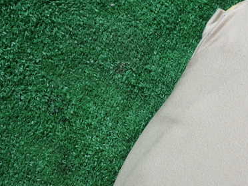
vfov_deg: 20.7
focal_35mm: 71
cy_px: 107
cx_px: 168
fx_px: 509
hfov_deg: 27.2
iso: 100
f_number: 2.9
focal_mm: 7.84
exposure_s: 1/100
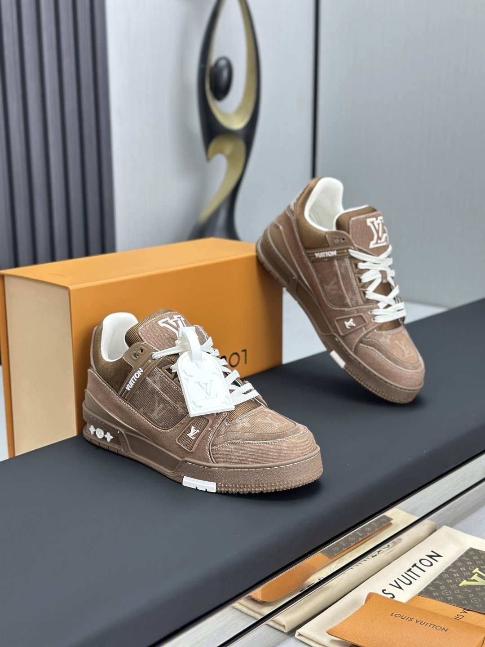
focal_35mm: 48
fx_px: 897
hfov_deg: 30.3
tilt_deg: -14.1
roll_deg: +0.0
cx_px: 242
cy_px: 324
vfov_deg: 39.7
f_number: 1.78
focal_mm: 6.86
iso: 125
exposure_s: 1/100
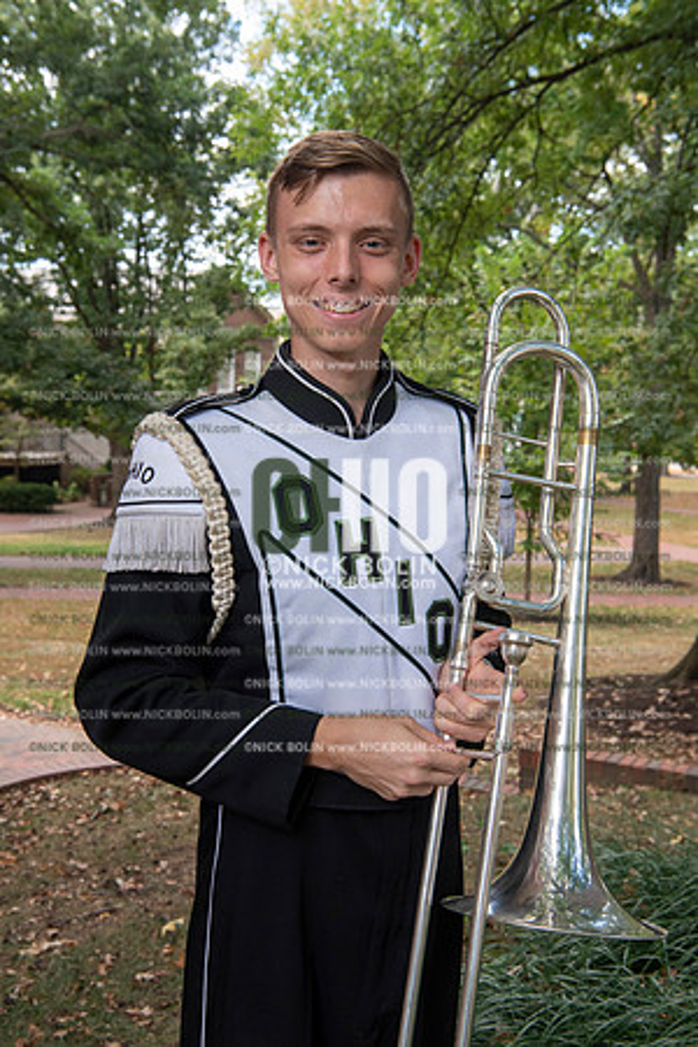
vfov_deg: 41.1
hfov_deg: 28.1
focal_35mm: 48
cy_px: 524
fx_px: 1396
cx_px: 349
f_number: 8
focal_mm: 48
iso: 500
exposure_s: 1/100
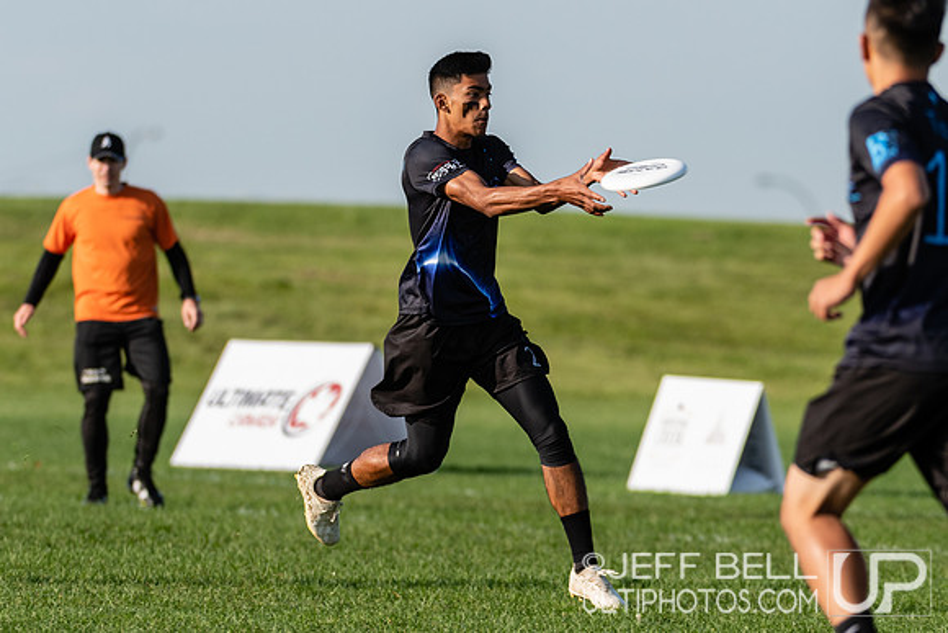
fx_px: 14389
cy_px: 293
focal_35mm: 546
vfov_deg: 2.5
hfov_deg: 3.8
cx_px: 457
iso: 250
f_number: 4
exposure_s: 1/1250
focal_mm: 260
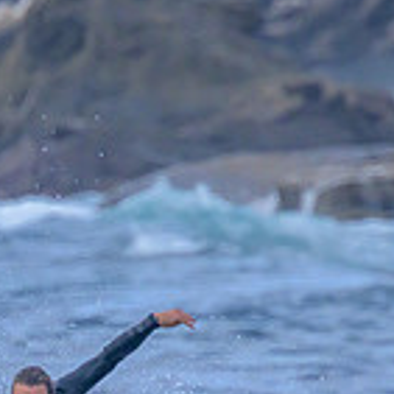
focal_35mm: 2858
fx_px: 36803
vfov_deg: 0.6
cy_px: 518
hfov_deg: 0.6
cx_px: 34
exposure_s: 1/2000
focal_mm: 800
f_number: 11
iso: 1400
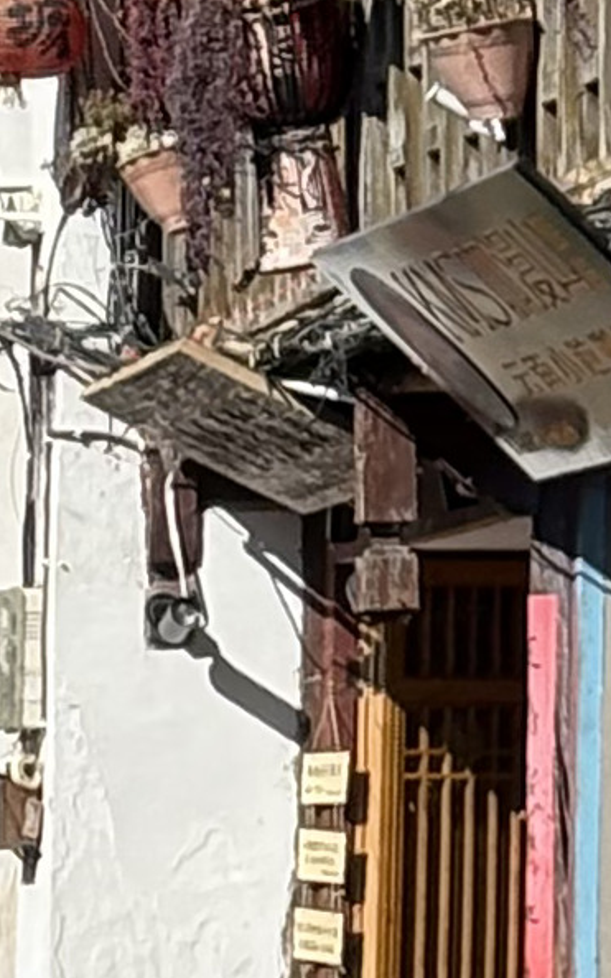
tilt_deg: +7.9
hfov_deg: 3.4
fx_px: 9889
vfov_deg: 5.6
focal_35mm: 371
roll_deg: +0.8
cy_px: -367
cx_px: 1993
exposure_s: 1/2639
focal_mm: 5.96
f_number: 1.6
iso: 32
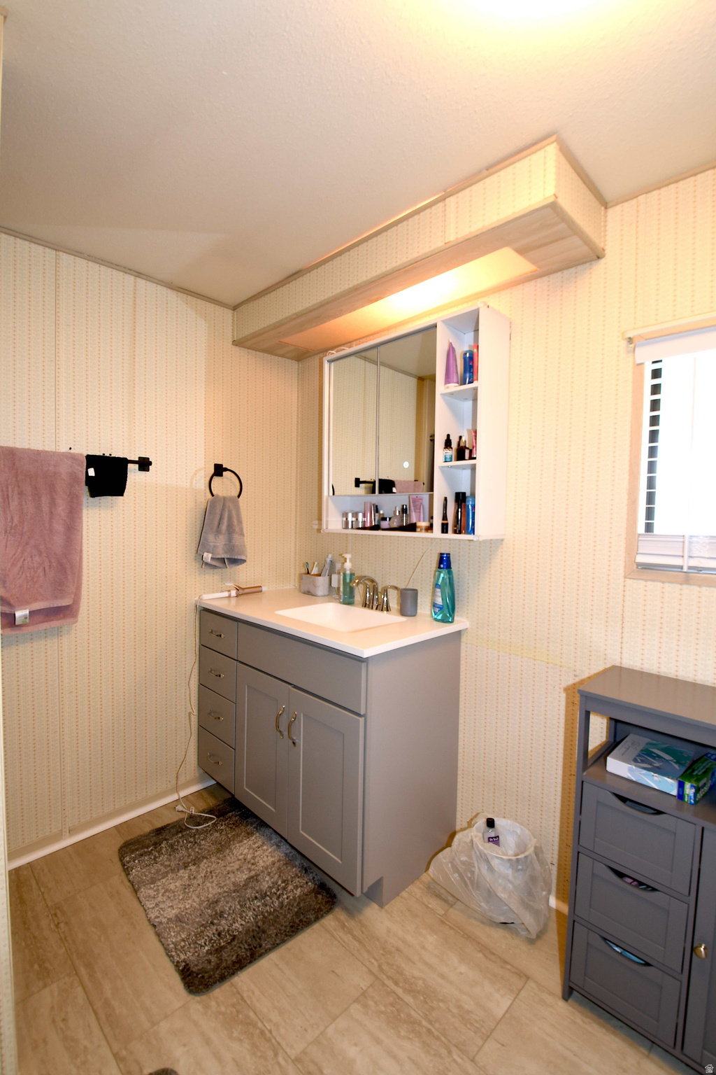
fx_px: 447
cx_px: 358
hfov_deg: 77.3
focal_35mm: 15
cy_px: 538
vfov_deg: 100.4
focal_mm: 10
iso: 320
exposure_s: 1/8
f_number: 8
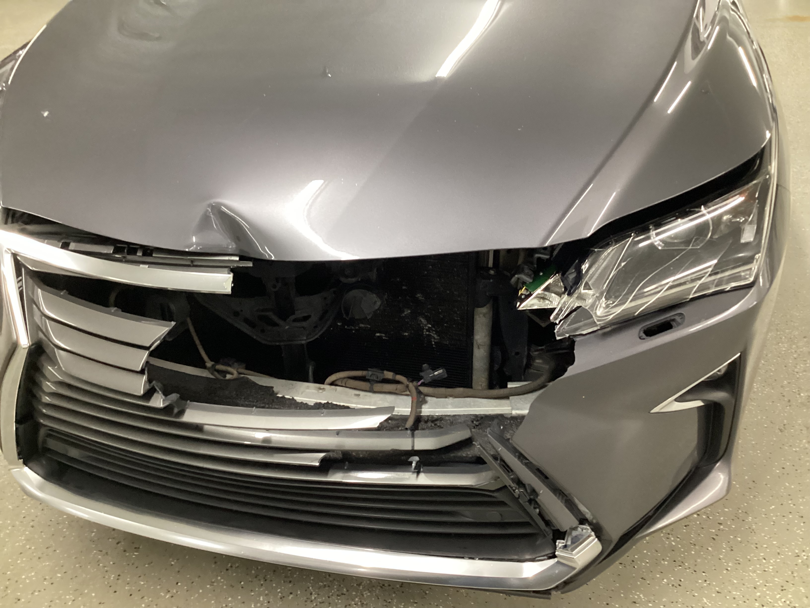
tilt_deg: -34.6
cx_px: 405
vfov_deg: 45.4
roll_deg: +2.9
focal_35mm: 31
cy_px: 304
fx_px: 725
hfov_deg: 58.4
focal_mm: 3.3
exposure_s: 1/40
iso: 320
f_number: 2.4
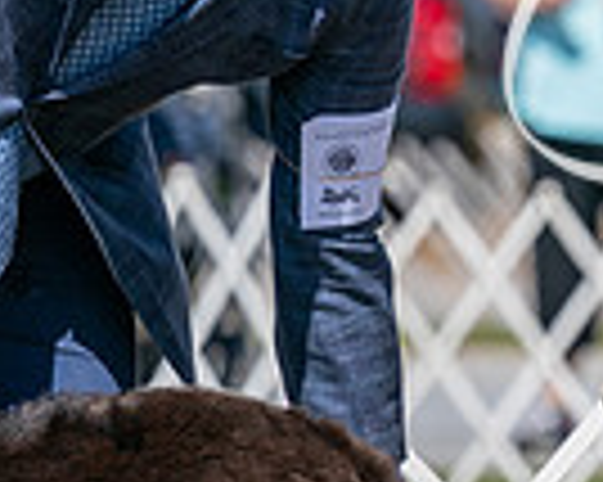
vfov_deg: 1.6
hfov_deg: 2.0
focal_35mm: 945
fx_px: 16853
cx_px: 1262
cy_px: 279
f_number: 4.5
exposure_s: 1/1600
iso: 200
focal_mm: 200
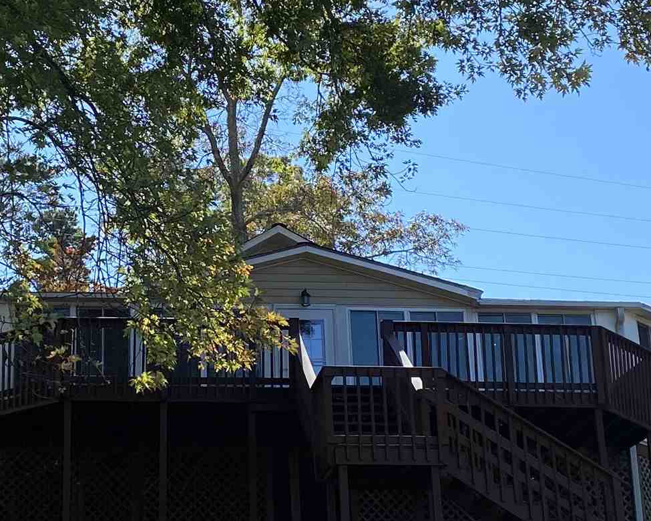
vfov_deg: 19.2
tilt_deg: +21.0
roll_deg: +0.8
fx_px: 1541
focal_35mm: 80
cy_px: 222
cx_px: 192
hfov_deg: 23.7
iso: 32
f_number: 1.8
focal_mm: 4.25
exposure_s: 1/2513
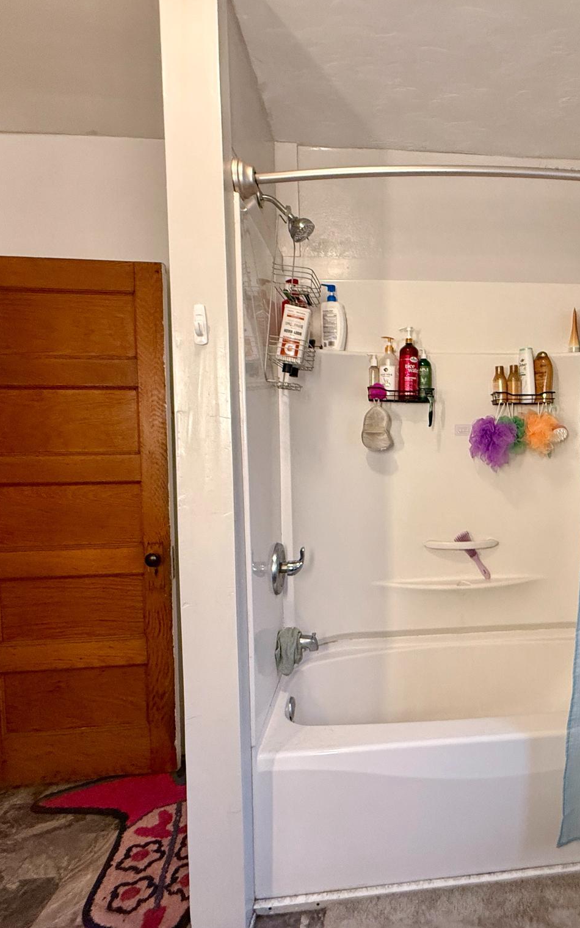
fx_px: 506
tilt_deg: -2.4
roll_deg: +1.2
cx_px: 427
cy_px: 463
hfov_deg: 57.0
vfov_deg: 85.1
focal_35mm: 20
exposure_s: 1/60
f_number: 2.2
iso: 250
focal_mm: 2.22
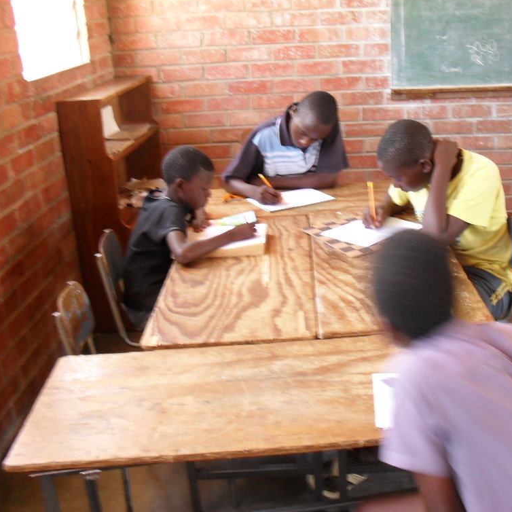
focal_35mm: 42
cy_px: 257
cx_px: 341
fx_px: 703
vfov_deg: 40.0
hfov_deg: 39.6
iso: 200
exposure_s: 1/10
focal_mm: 6.3
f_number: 3.2
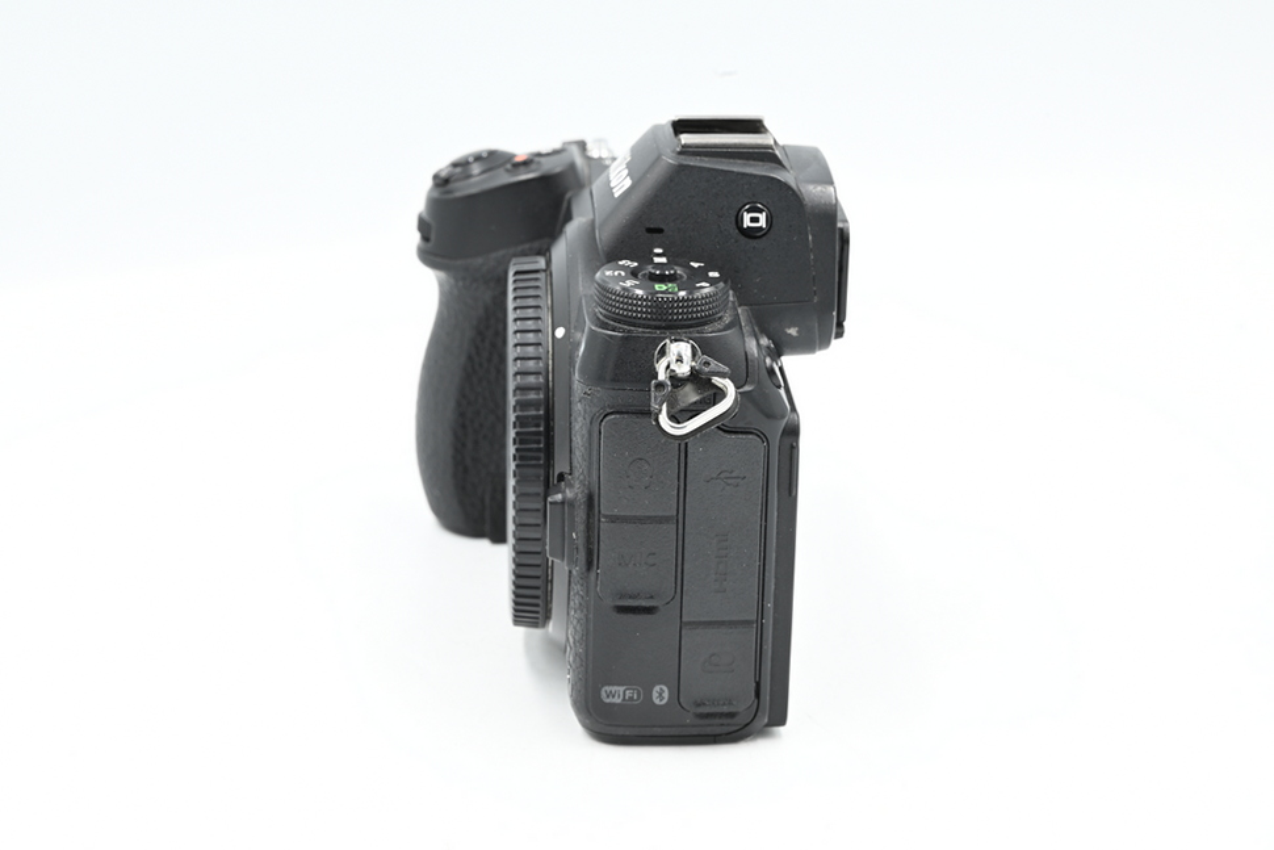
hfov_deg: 27.0
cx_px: 637
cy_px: 425
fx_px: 2654
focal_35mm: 75
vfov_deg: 18.2
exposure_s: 1/13
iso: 200
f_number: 14
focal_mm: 75
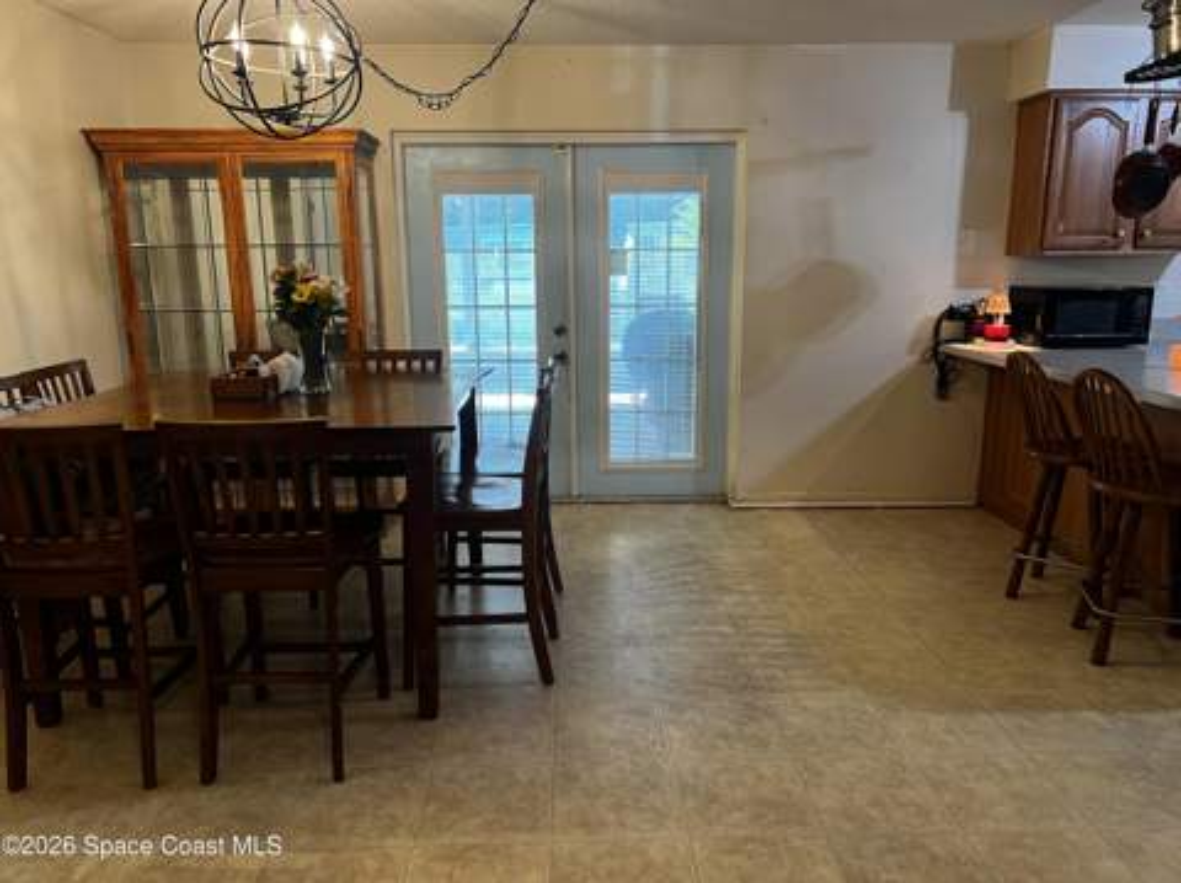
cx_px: 590
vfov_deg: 53.0
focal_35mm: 26
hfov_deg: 67.4
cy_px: 442
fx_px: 886
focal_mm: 5.7
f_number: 1.5
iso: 250
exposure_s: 1/60
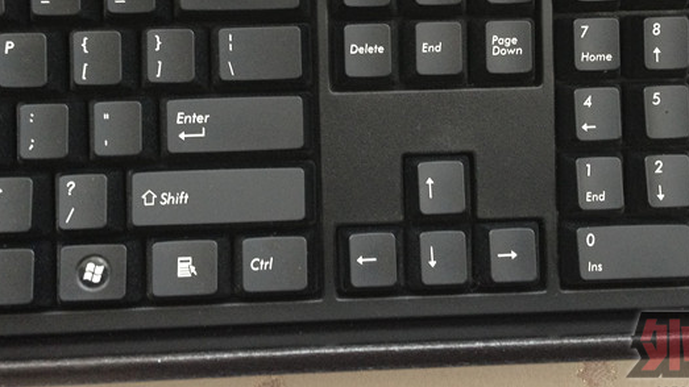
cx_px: 357
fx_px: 1005
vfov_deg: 21.3
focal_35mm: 55
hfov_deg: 37.8
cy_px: 36
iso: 160
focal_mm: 4.13
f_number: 2.4
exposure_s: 1/20
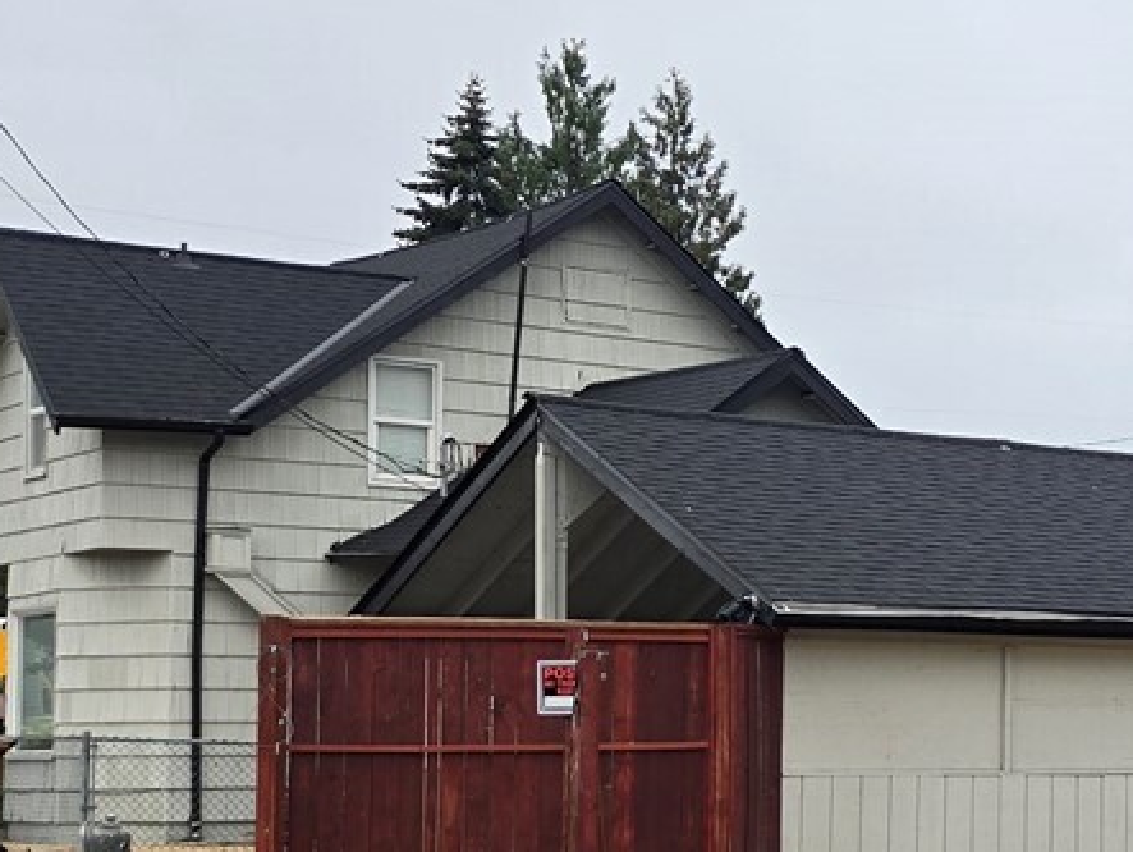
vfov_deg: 17.6
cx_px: 1905
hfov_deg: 19.2
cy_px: 693
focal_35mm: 83
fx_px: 2719
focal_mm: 5.4
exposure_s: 1/1372
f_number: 1.8
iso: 25
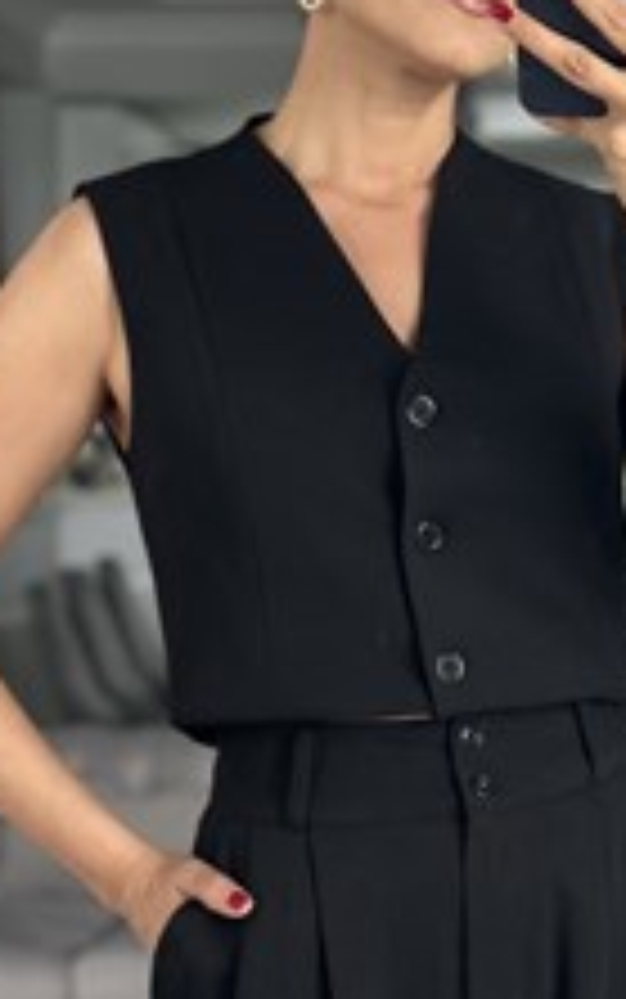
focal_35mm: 116
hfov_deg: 11.3
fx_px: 3162
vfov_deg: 18.0
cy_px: 508
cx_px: 356
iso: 125
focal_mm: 6.86
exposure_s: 1/67
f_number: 1.78
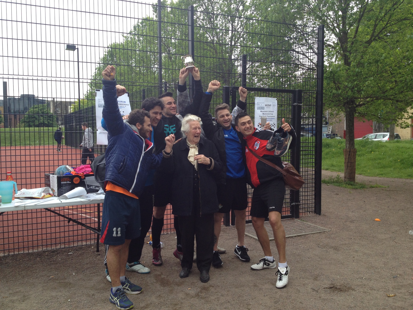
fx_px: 418
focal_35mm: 35
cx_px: 206
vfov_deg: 40.7
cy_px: 155
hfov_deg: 52.6
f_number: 2.4
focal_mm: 4.28
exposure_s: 1/330
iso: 50
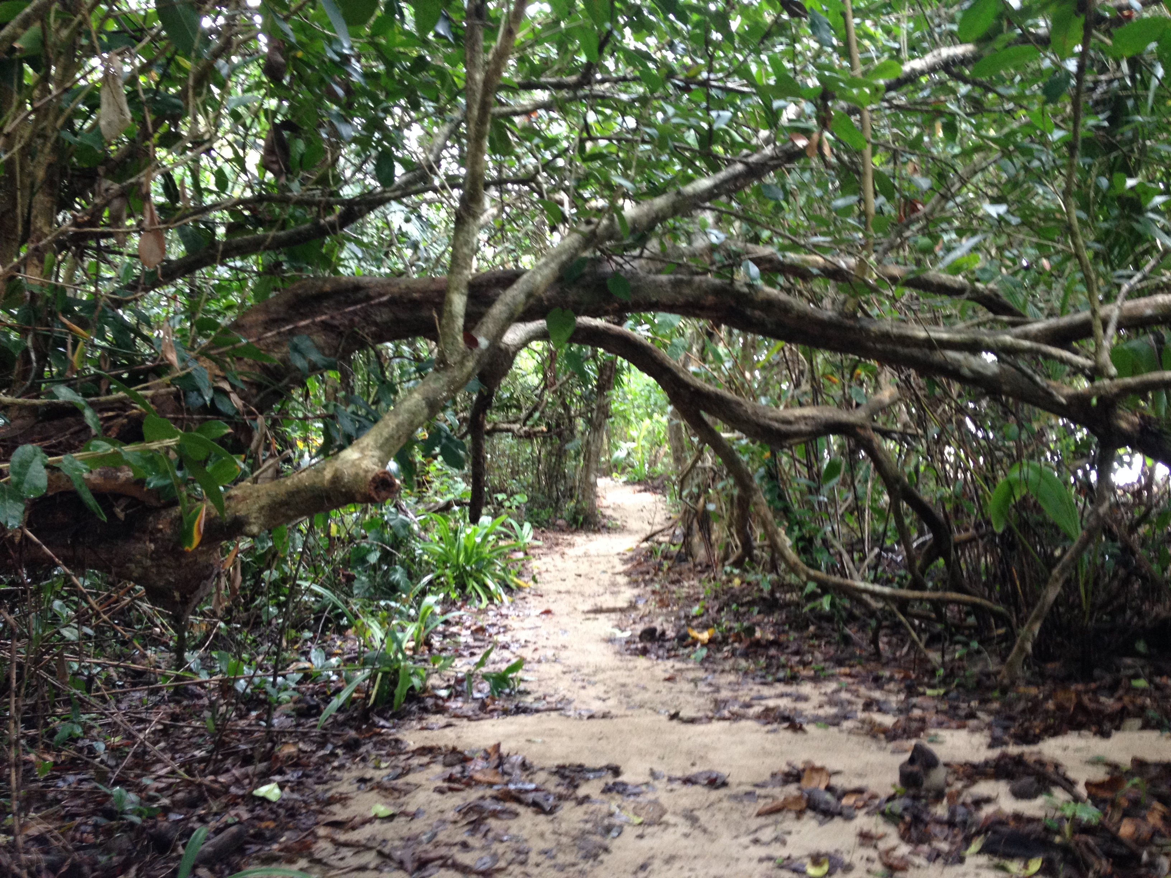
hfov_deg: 52.6
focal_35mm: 35
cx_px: 586
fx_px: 1184
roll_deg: +0.6
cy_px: 439
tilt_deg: -3.2
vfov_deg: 40.7
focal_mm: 4.28
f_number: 2.4
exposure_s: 1/20
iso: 125
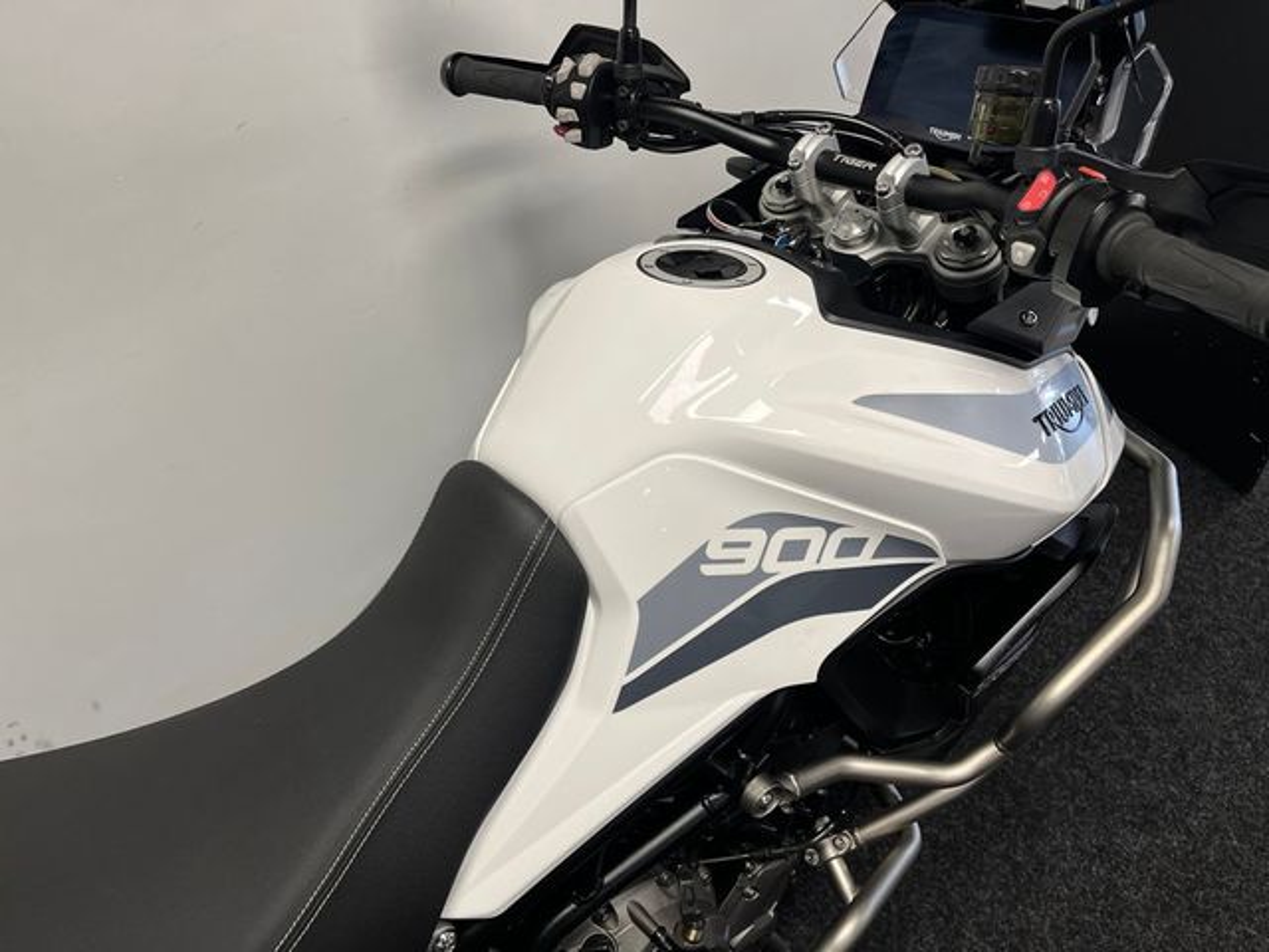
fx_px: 953
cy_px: 476
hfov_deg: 67.3
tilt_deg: -39.6
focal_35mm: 26
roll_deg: +0.2
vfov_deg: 53.1
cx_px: 634
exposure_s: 1/100
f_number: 1.6
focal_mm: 5.1
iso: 80
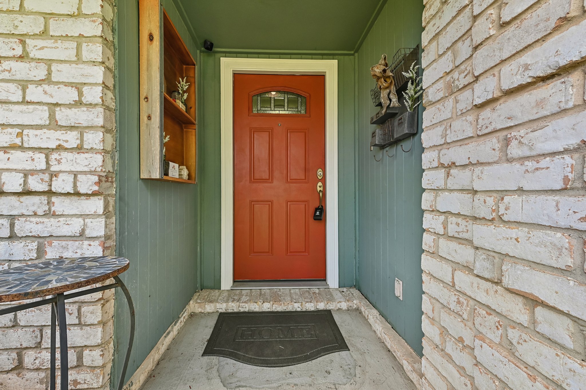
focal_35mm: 14
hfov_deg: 104.3
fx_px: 228
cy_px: 195
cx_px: 293
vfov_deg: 81.2
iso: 400
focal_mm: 14
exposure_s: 1/80
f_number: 8
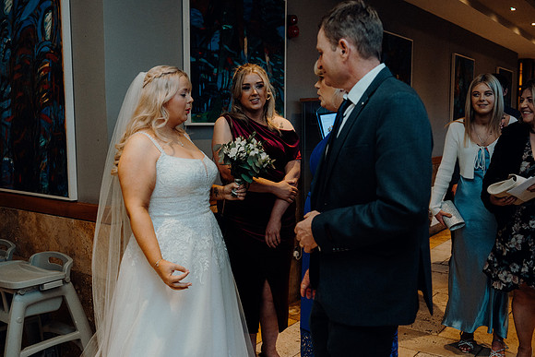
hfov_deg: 54.4
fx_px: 520
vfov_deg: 37.9
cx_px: 268
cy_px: 178
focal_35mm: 35
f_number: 3.5
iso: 2500
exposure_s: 1/160
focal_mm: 35
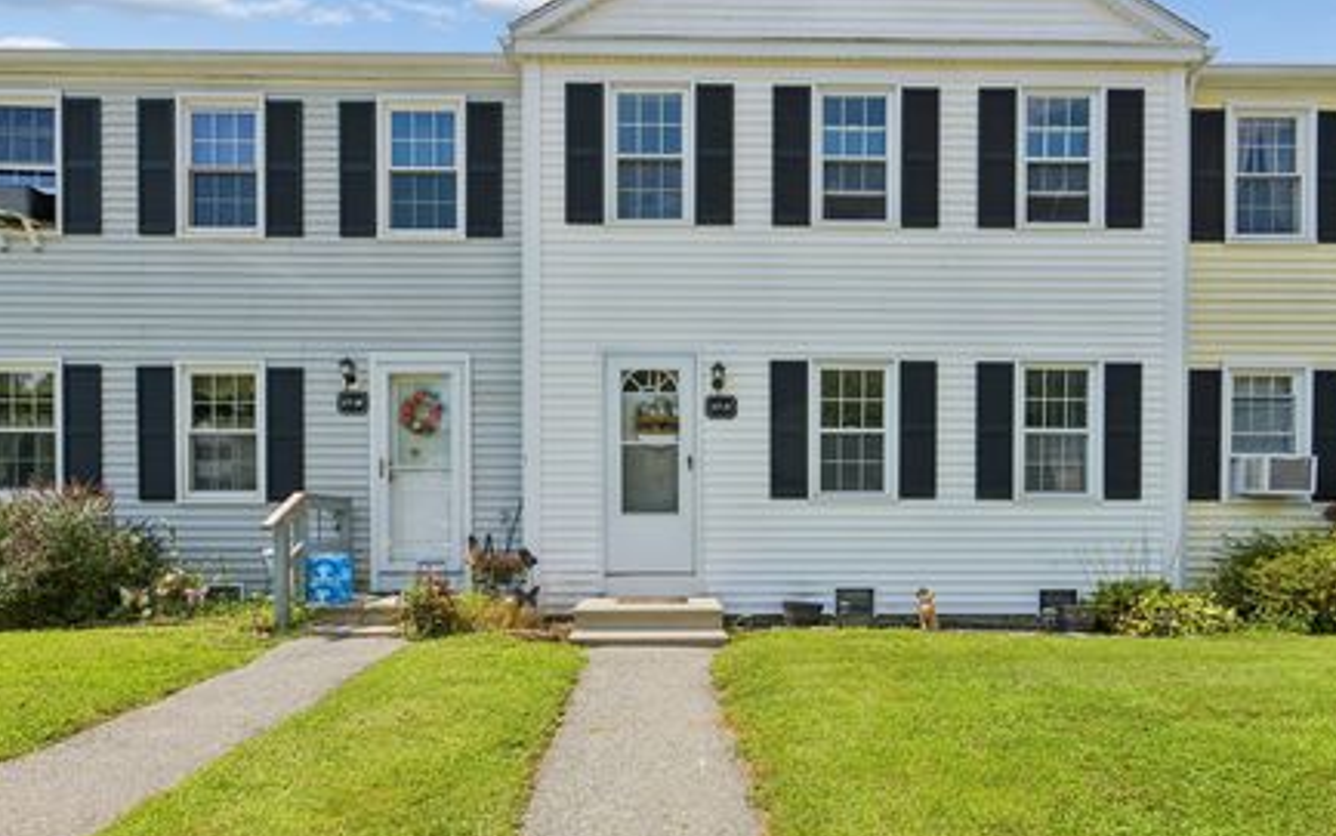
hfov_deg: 85.0
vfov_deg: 59.1
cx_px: 670
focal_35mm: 20
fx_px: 728
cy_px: 511
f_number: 11
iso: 400
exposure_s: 1/800
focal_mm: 17
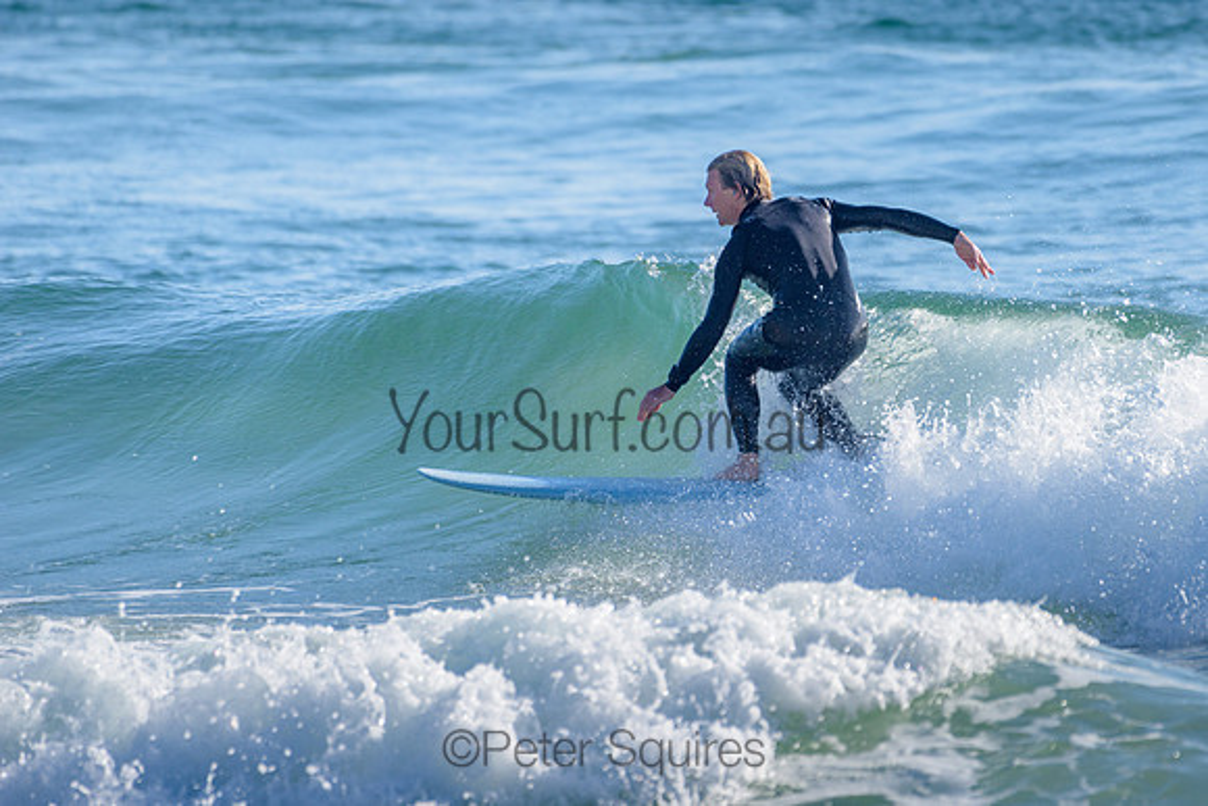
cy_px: 327
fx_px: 20574
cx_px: 741
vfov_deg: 2.2
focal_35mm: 613
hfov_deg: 3.4
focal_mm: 500
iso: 200
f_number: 5.6
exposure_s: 1/2000
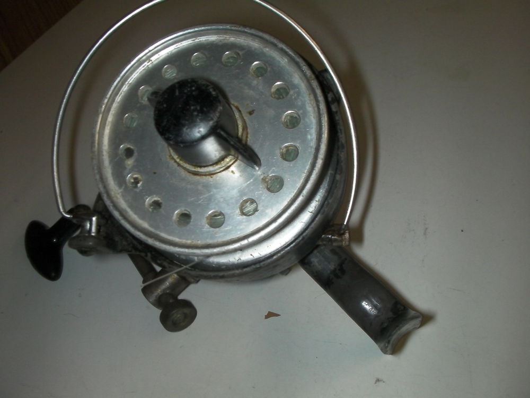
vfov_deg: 37.7
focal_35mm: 38
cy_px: 199
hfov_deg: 49.0
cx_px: 265
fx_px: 582
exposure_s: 1/30
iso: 200
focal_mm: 6.3
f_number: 5.6
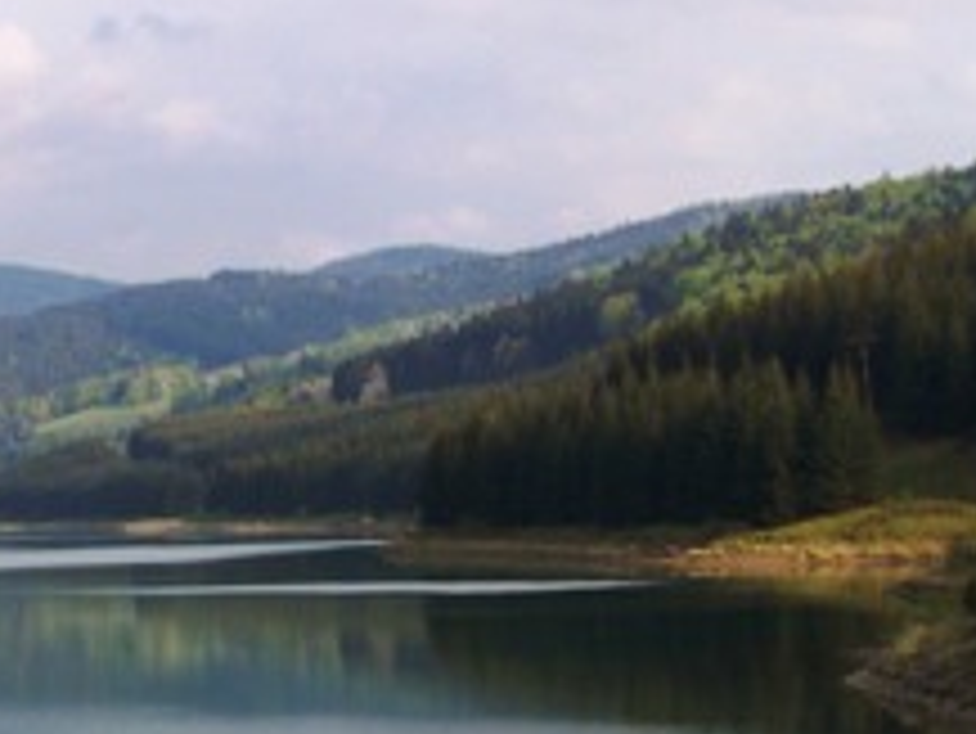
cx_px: 306
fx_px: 3160
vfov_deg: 13.2
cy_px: 495
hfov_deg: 17.5
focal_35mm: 112
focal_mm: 6.3
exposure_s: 1/250
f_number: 4
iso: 64
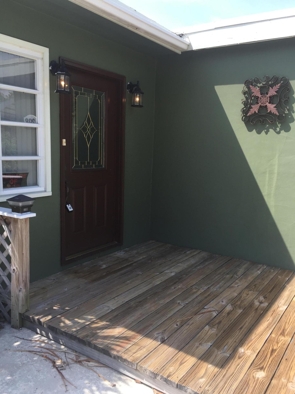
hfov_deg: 46.8
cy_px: 197
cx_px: 148
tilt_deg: -7.1
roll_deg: -0.8
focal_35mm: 30
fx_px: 341
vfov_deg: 60.0
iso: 32
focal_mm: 4.15
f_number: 2.2
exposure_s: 1/706
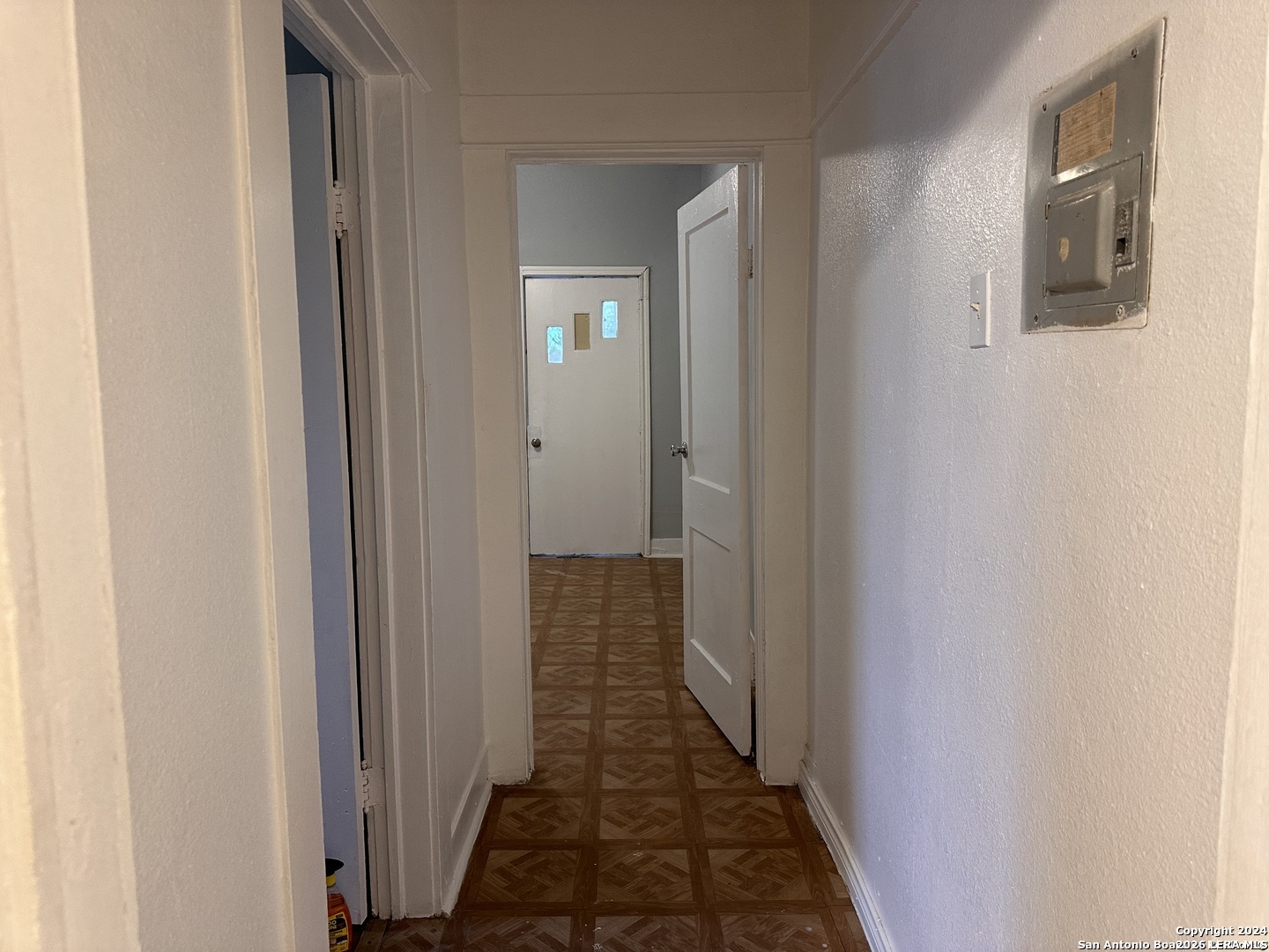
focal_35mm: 24
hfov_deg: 71.6
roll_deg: -0.5
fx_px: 880
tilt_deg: -5.0
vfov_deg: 56.8
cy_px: 476
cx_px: 634
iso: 200
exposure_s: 1/60
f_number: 1.78
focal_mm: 6.86
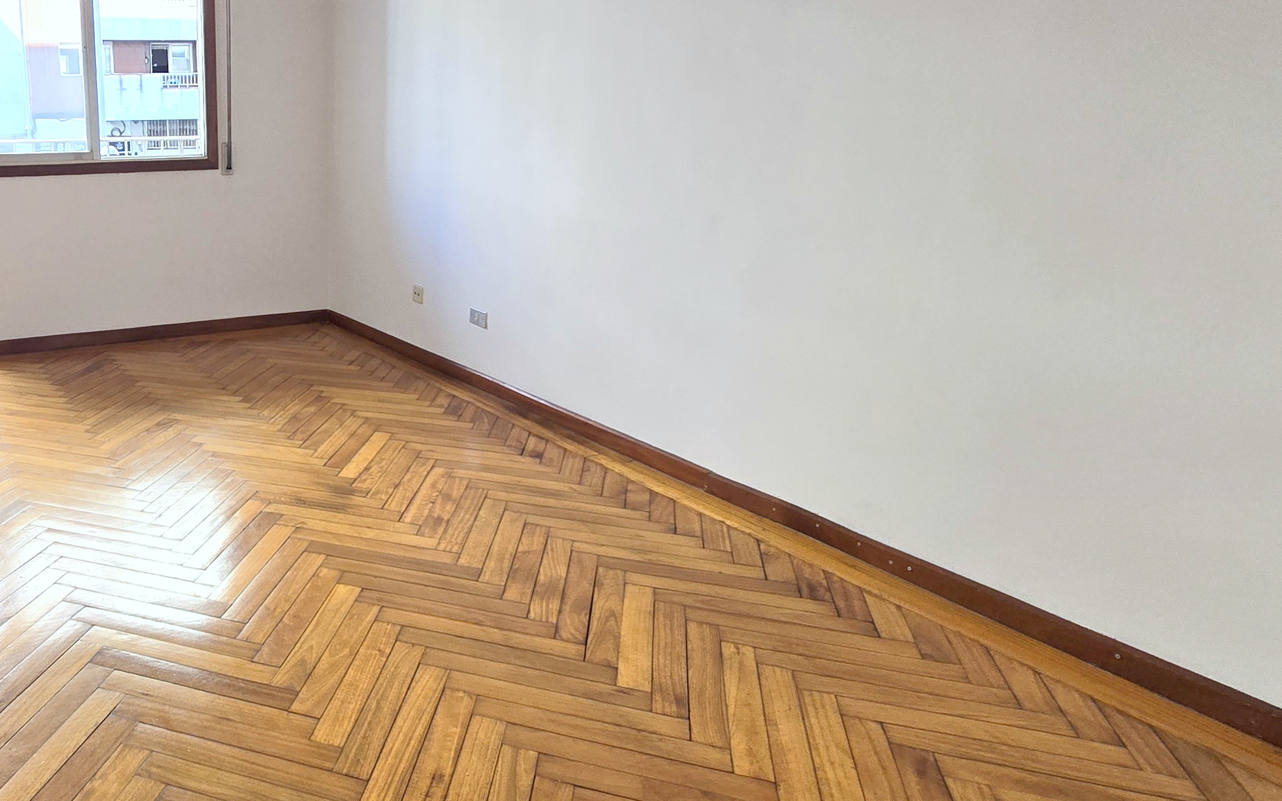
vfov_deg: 49.1
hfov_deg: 66.0
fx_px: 873
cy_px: 341
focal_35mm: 25
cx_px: 258
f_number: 2.2
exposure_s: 1/100
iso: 64
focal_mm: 2.2
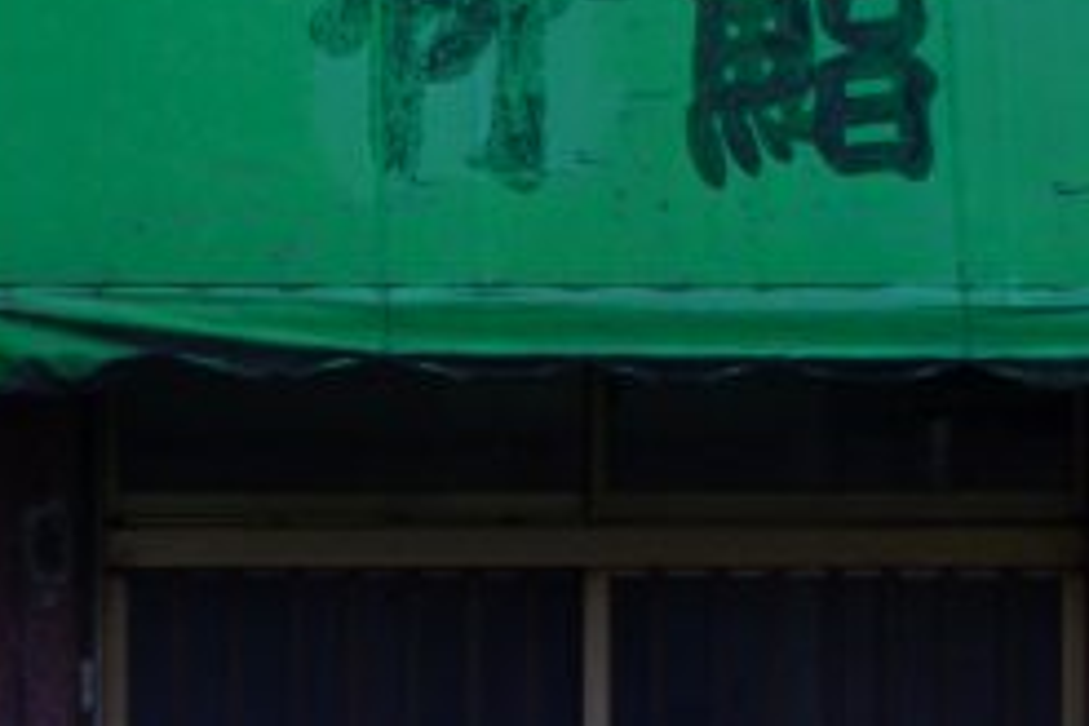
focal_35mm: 171
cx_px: -22
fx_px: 5172
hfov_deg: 11.9
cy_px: 841
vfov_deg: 8.0
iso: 100
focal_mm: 28
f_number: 5.6
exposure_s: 1/80
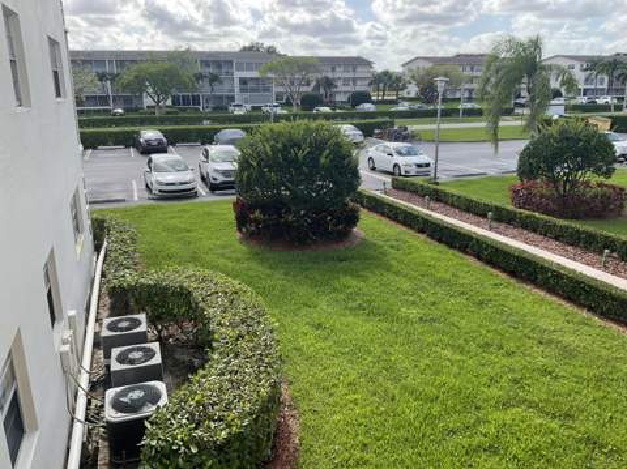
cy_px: 234
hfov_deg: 61.7
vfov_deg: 48.2
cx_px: 314
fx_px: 525
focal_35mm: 29
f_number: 1.8
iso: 16
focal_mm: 3
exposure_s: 1/683
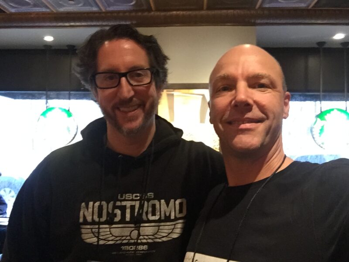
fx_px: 313
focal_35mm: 31
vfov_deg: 45.4
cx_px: 174
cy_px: 131
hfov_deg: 58.4
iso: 320
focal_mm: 2.65
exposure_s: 1/24
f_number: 2.2
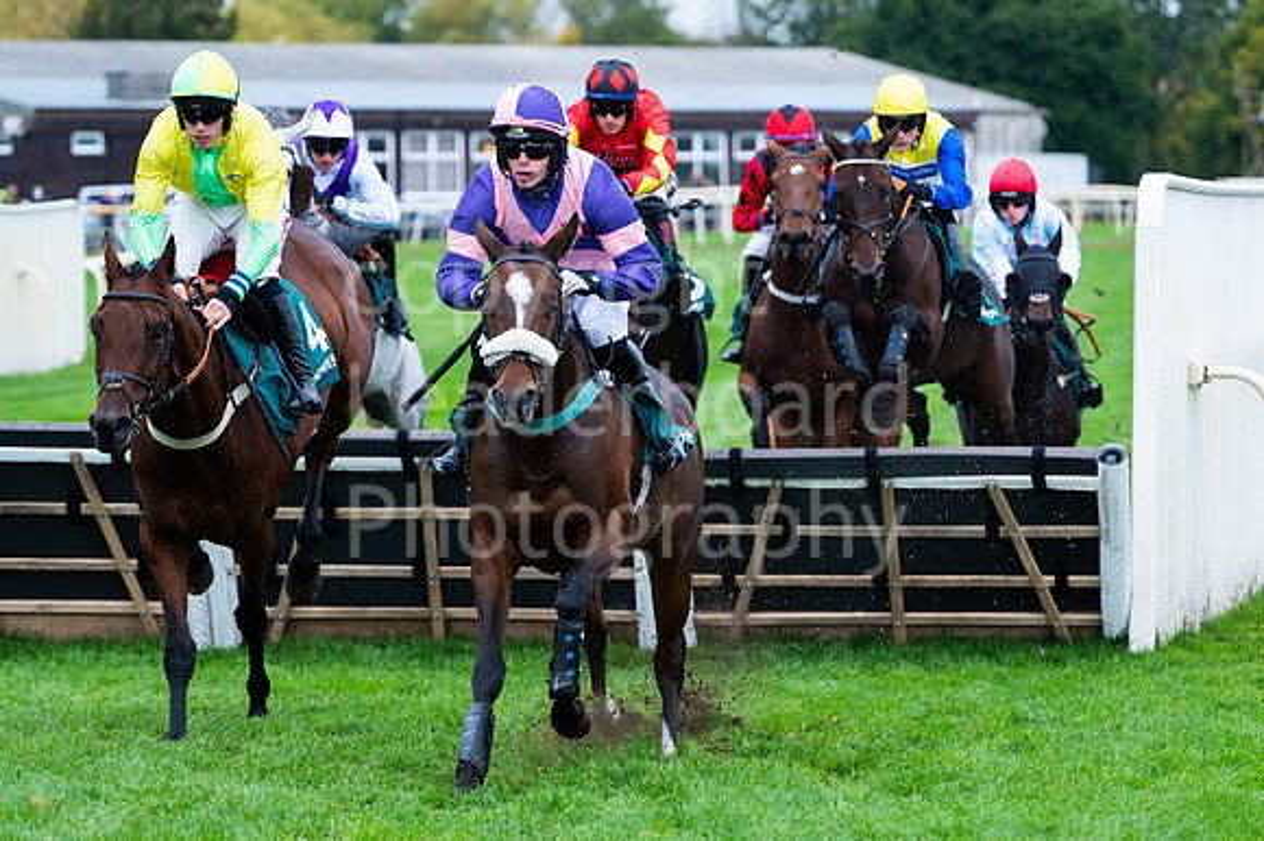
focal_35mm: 173
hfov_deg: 11.9
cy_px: 415
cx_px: 704
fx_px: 6082
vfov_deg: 7.9
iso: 1000
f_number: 4
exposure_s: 1/1000
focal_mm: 155
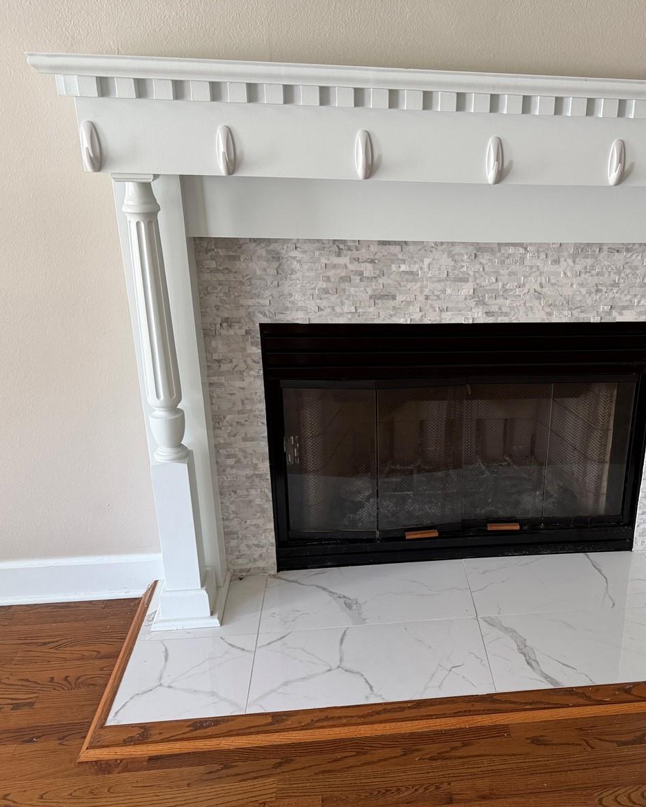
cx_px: 472
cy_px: 411
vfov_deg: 55.7
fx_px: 765
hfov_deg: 44.5
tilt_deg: -20.7
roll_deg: -0.6
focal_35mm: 32
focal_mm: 6.76
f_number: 1.78
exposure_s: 1/112
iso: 200
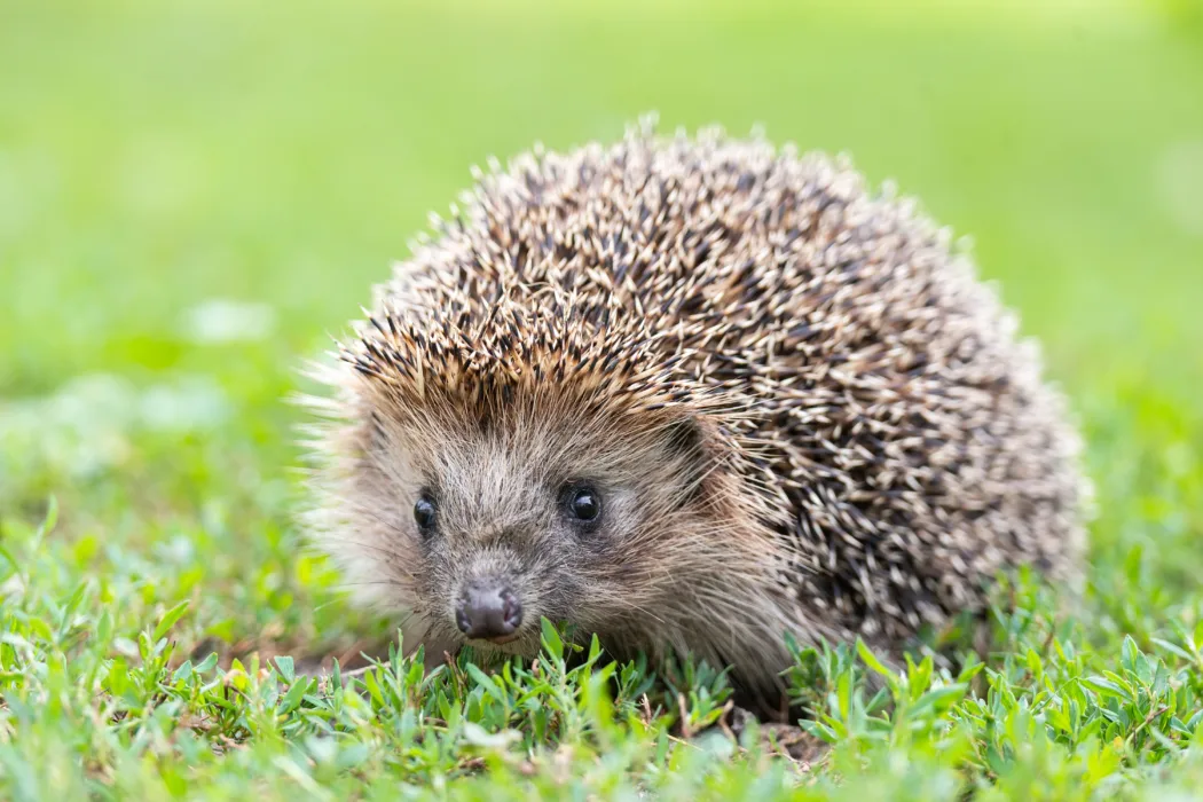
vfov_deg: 6.9
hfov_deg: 10.3
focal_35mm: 200
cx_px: 602
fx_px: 6683
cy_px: 401
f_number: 6.3
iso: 400
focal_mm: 200
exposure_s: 1/160
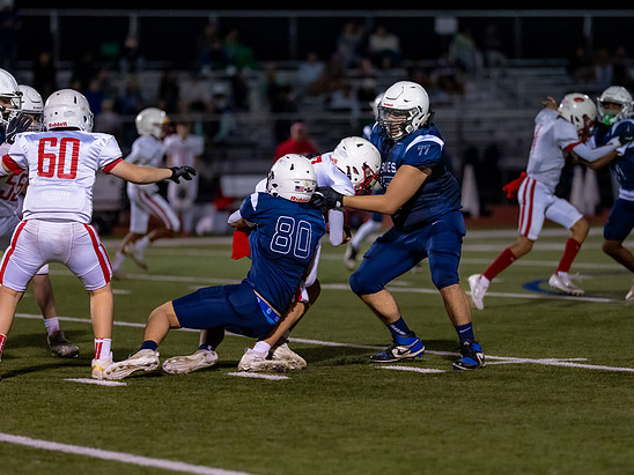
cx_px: 339
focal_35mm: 227
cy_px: 221
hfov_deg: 8.7
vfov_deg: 6.5
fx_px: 4158
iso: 3200
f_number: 1.8
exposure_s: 1/1600
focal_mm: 135
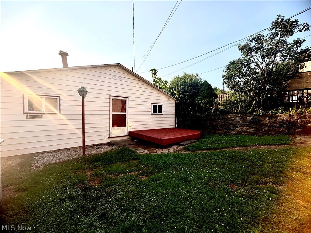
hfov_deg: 102.1
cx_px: 156
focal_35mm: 14
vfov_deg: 85.7
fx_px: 126
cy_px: 116
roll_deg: -0.1
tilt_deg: -1.5
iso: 32
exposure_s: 1/770
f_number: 2.2
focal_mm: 2.22
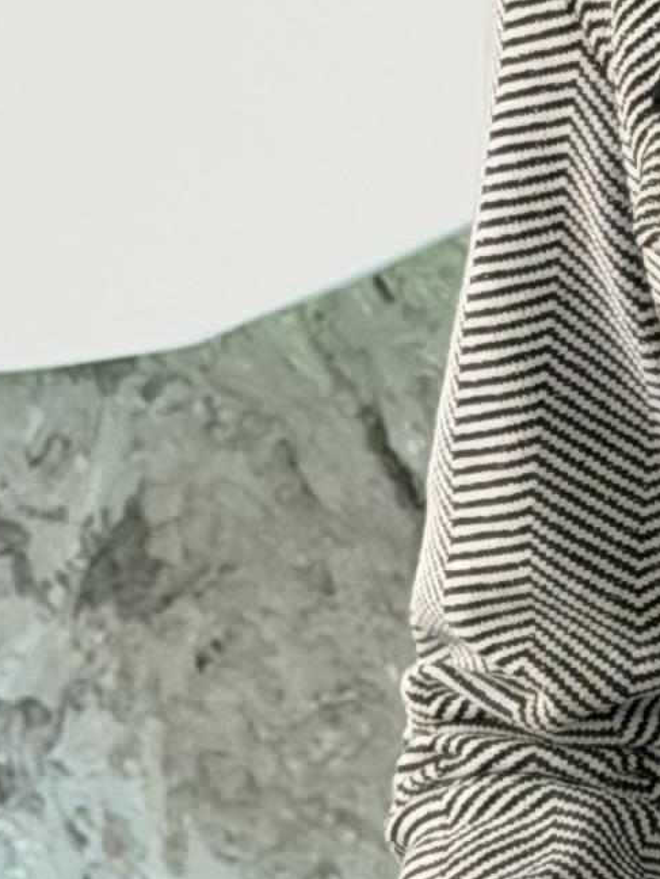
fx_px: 7573
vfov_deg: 6.6
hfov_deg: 4.9
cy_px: 39
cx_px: 1338
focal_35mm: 298
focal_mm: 6.76
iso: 50
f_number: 1.78
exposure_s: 1/121
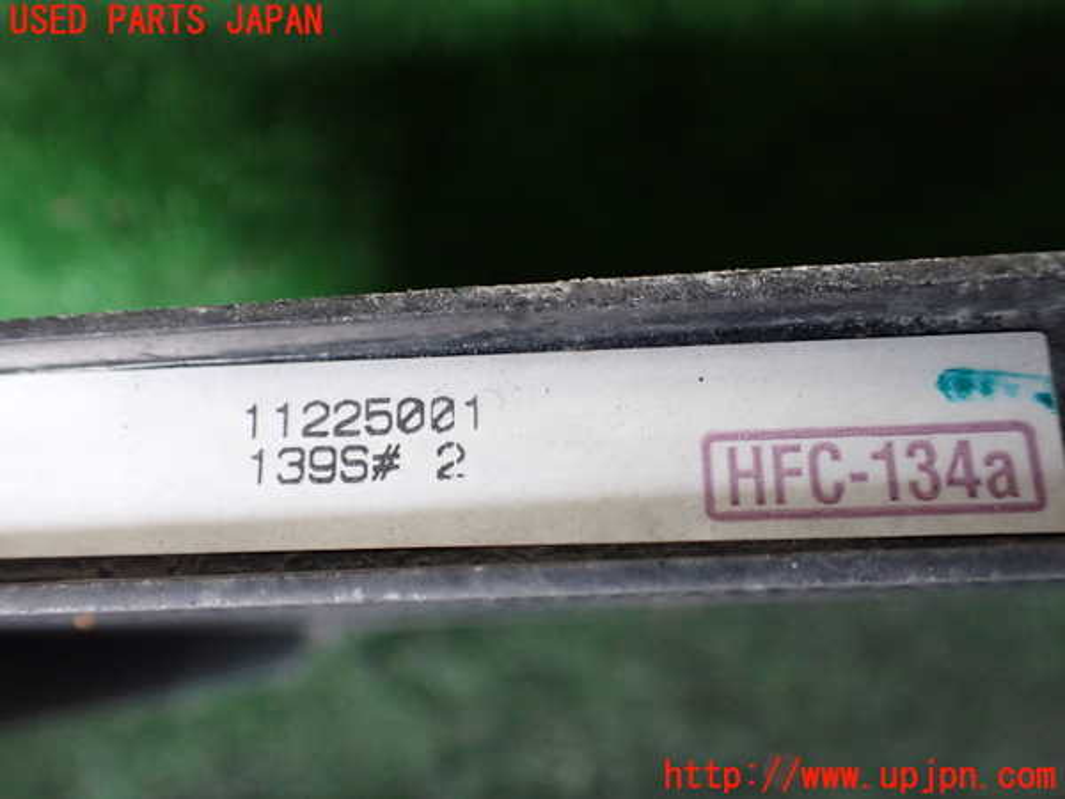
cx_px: 532
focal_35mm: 30
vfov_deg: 46.8
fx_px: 923
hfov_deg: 60.0
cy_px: 400
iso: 800
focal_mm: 5.4
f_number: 2.3
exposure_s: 1/125
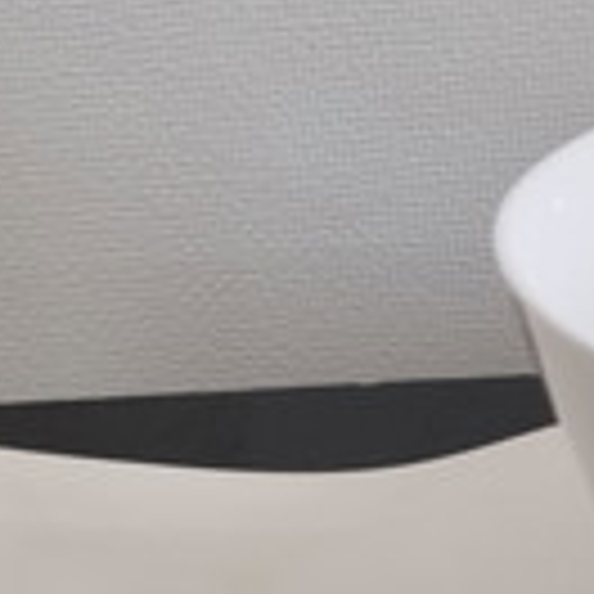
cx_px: 540
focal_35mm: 119
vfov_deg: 14.5
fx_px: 2310
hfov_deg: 14.5
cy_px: 79
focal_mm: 5.4
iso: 160
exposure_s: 1/100
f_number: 1.8
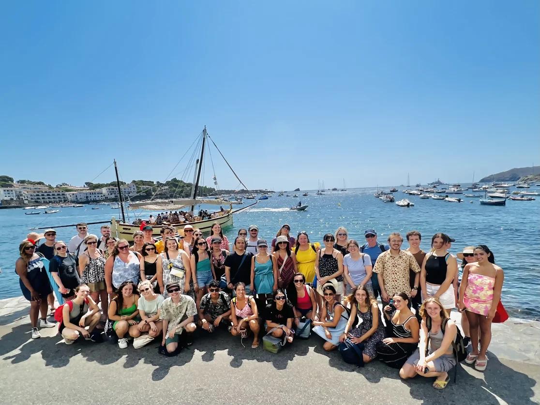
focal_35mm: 13
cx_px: 270
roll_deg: +3.3
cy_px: 202
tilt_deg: -7.8
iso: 32
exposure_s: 1/2320
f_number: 1.8
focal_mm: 1.57
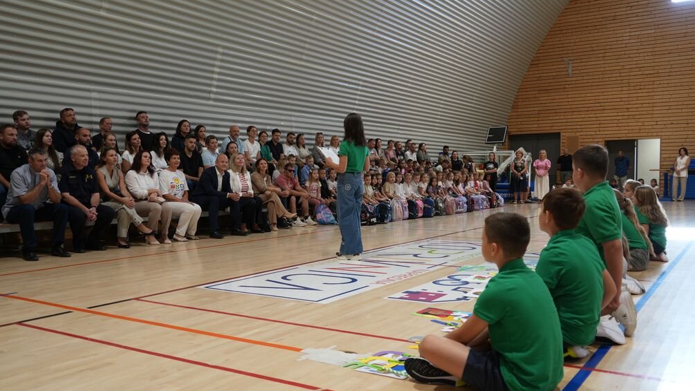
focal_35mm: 32
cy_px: 217
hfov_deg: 61.0
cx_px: 343
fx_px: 590
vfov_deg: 36.6
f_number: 4
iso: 250
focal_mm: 30
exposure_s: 1/30
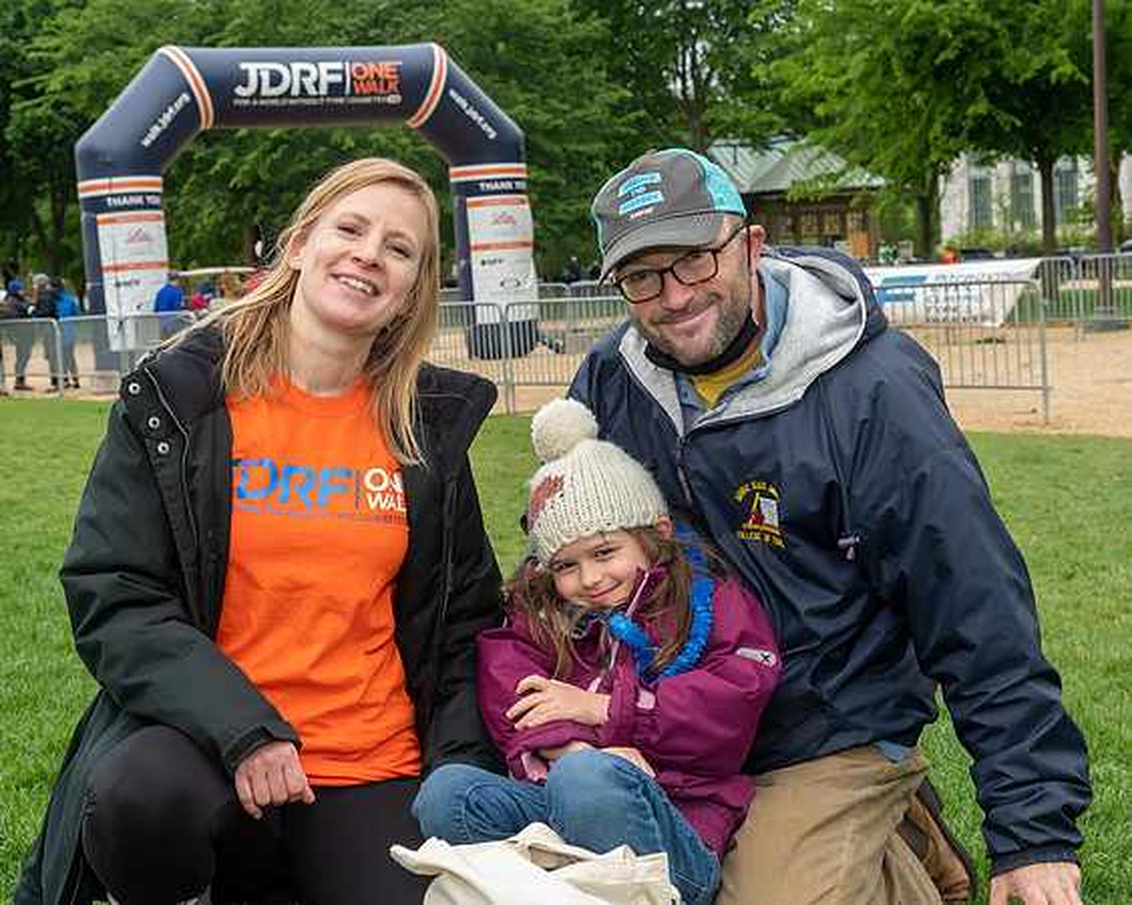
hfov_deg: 25.6
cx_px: 590
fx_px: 2489
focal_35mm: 74
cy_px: 452
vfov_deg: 20.6
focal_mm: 44
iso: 320
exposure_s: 1/250
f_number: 8
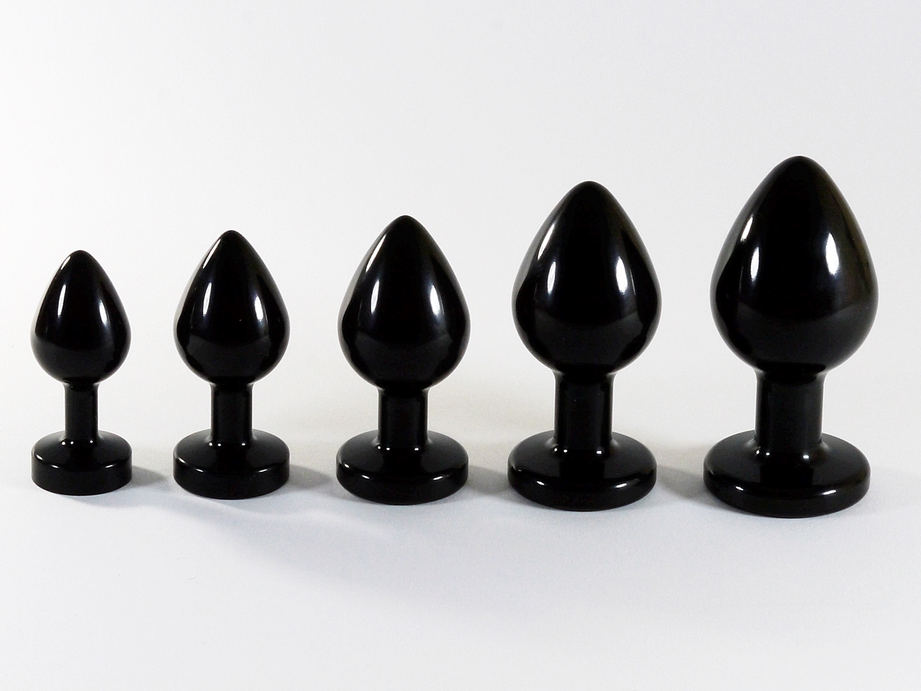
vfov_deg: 8.0
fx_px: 4951
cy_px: 346
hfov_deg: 10.6
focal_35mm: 186
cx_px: 460
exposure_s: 1/25
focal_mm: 93
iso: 800
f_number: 22
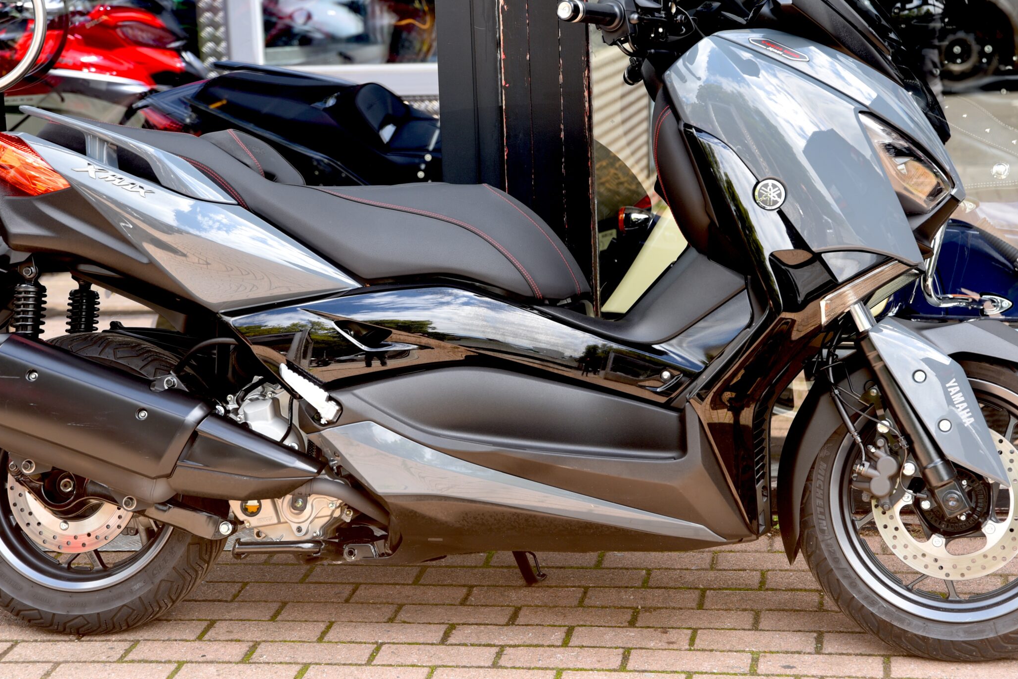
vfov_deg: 15.7
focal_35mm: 87
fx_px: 2461
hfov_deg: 23.4
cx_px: 518
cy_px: 262
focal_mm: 70
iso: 100
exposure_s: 1/80
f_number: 4.5
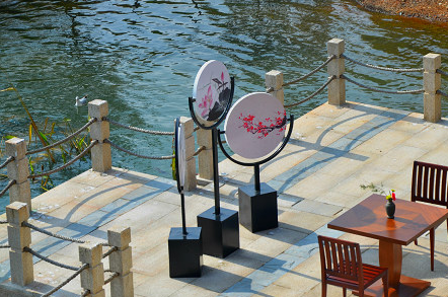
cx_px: 295
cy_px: 146
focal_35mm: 153
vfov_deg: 9.0
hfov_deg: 13.5
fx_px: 1897
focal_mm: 75
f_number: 8
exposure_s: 1/250
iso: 100
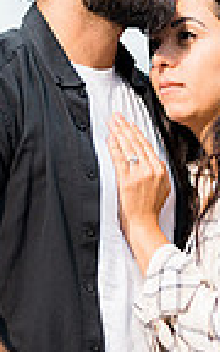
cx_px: 59
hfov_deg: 9.1
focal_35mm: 144
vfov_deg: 14.5
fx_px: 1381
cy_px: 243
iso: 200
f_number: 1.4
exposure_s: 1/8000
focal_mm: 35
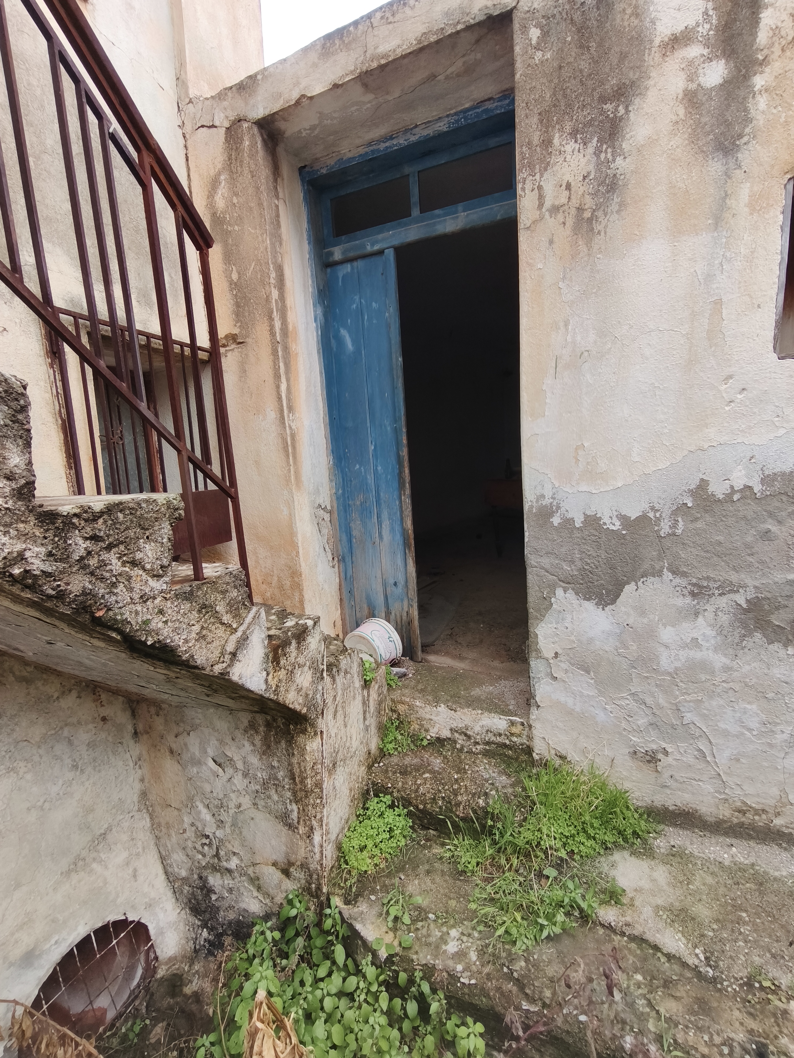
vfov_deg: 94.5
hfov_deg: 78.1
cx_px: 397
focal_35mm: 16
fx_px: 489
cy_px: 529
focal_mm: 1.91
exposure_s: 1/101
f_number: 2.2
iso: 50
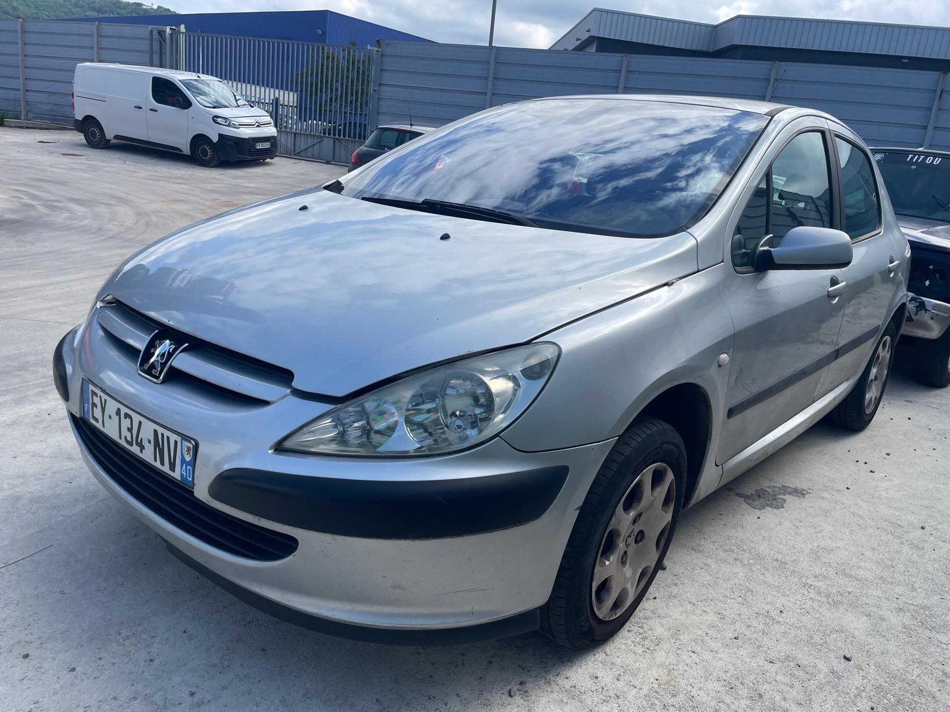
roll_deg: -4.5
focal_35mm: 26
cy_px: 356
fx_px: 714
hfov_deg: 67.3
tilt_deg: -12.1
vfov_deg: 53.1
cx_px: 475
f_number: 1.6
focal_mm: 4.2
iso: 32
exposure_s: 1/2053
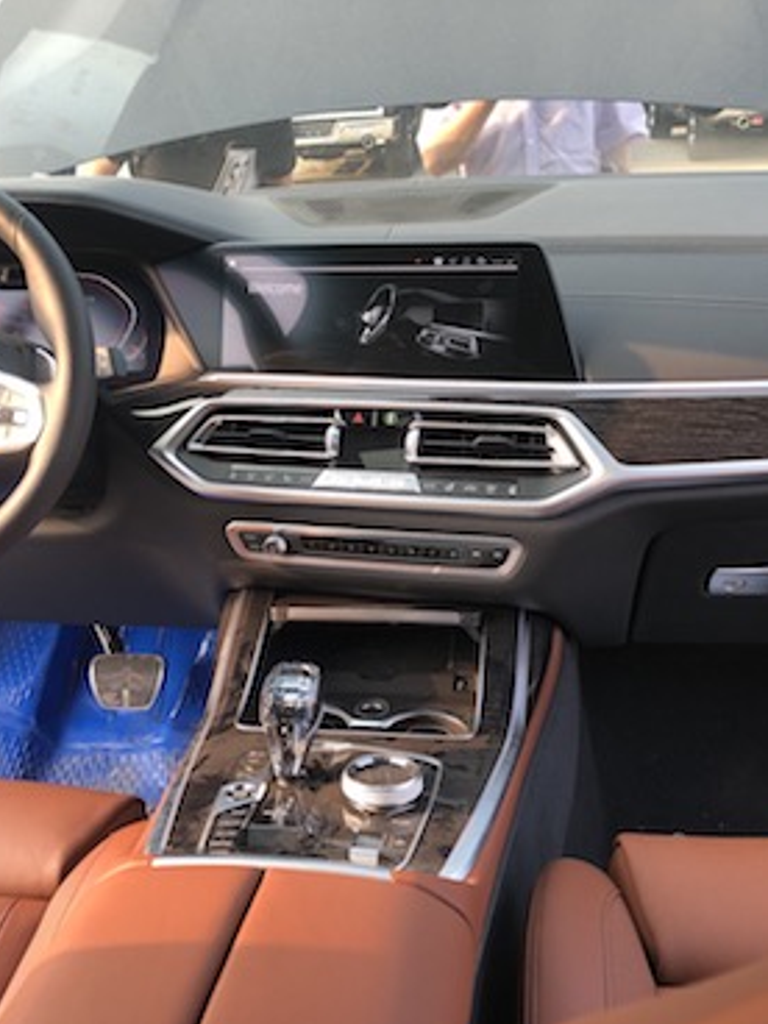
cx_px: 345
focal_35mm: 38
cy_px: 519
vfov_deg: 49.0
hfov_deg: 37.7
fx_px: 1124
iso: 25
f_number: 1.8
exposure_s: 1/81
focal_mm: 4
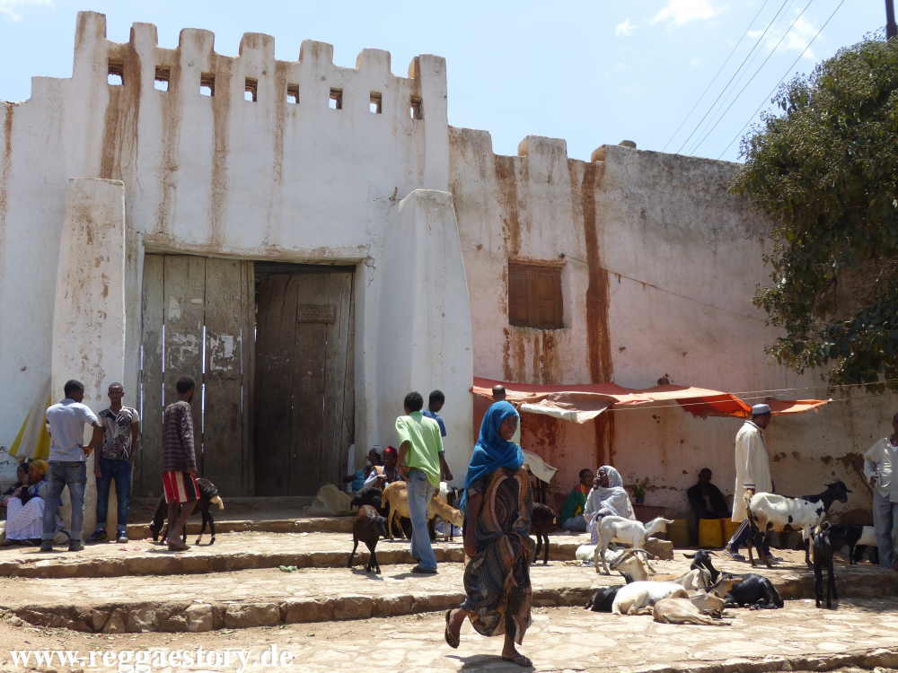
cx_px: 449
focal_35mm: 39
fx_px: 1012
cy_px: 336
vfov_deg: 36.8
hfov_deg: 47.9
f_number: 4
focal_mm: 7
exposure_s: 1/640
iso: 100
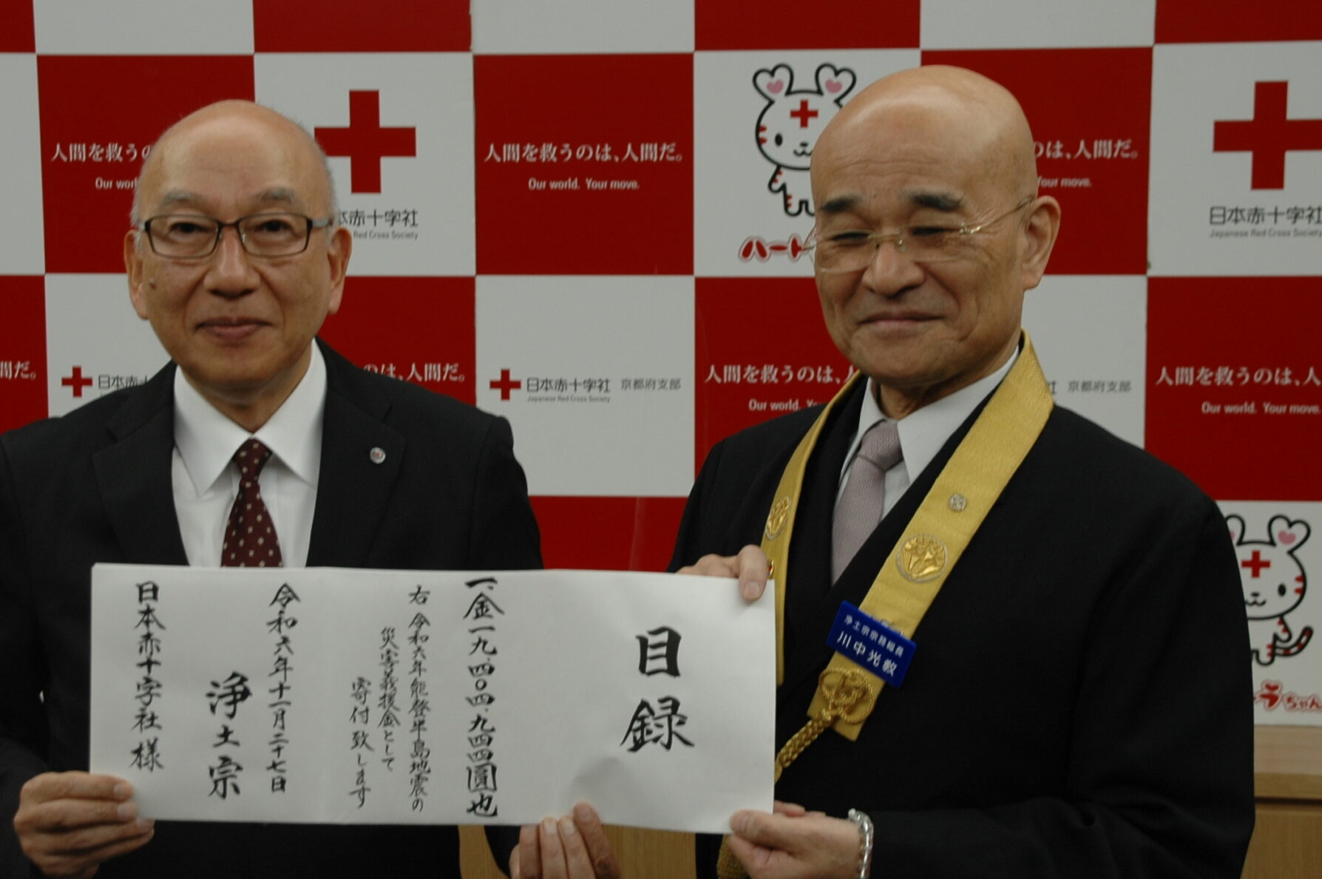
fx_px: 2678
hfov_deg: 27.7
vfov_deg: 18.6
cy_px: 436
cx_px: 586
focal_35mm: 73
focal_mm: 34
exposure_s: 1/40
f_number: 4.5
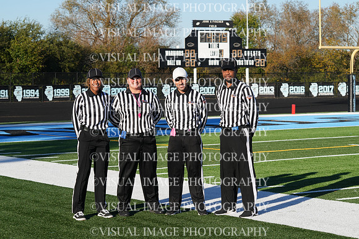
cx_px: 180
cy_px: 120
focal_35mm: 98
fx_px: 977
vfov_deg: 14.0
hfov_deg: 20.8
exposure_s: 1/800
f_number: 8
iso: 320
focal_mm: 98
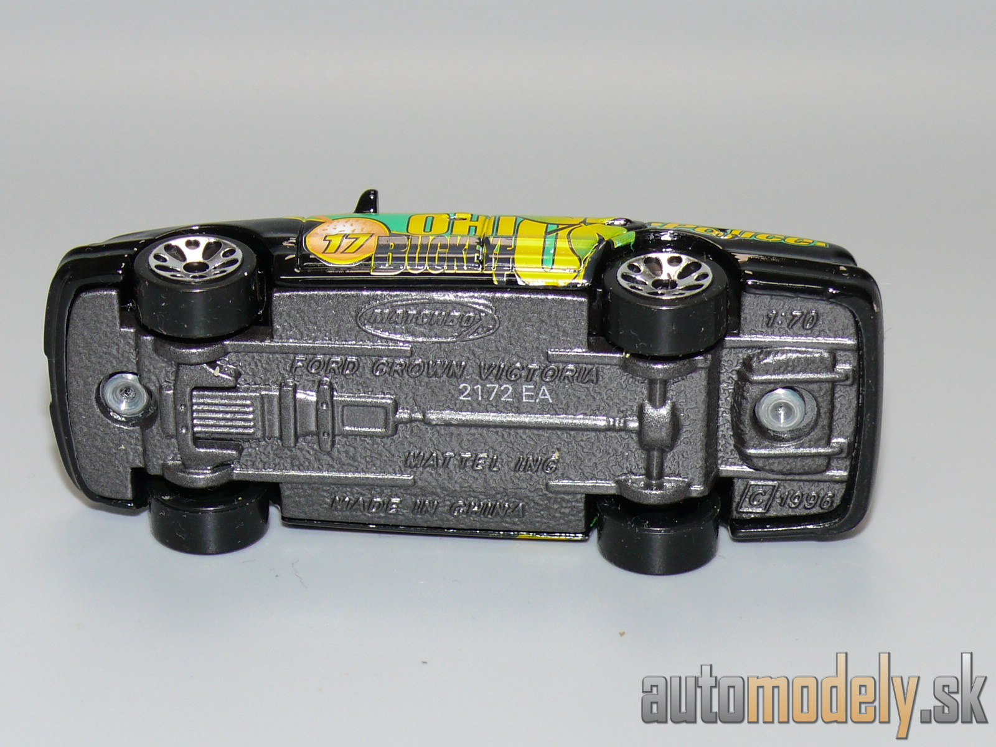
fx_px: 3338
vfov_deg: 12.8
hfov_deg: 17.0
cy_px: 374
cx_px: 498
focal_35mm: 116
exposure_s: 1/30
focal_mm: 14.3
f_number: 4
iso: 100
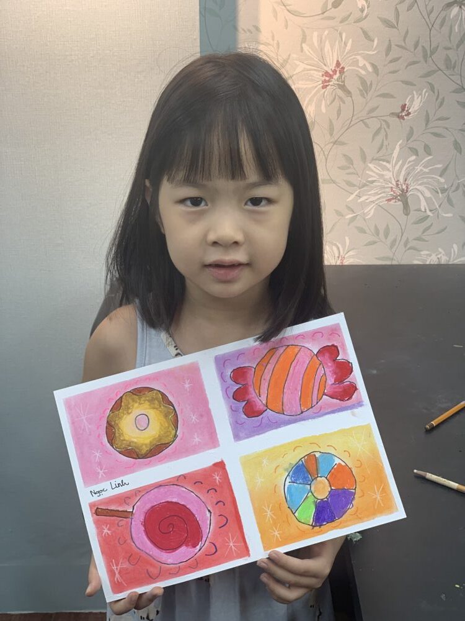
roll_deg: -0.6
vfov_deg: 36.8
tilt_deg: -22.7
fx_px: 931
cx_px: 232
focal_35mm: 52
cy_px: 310
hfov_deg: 28.0
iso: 80
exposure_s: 1/100
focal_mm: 6
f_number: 2.4
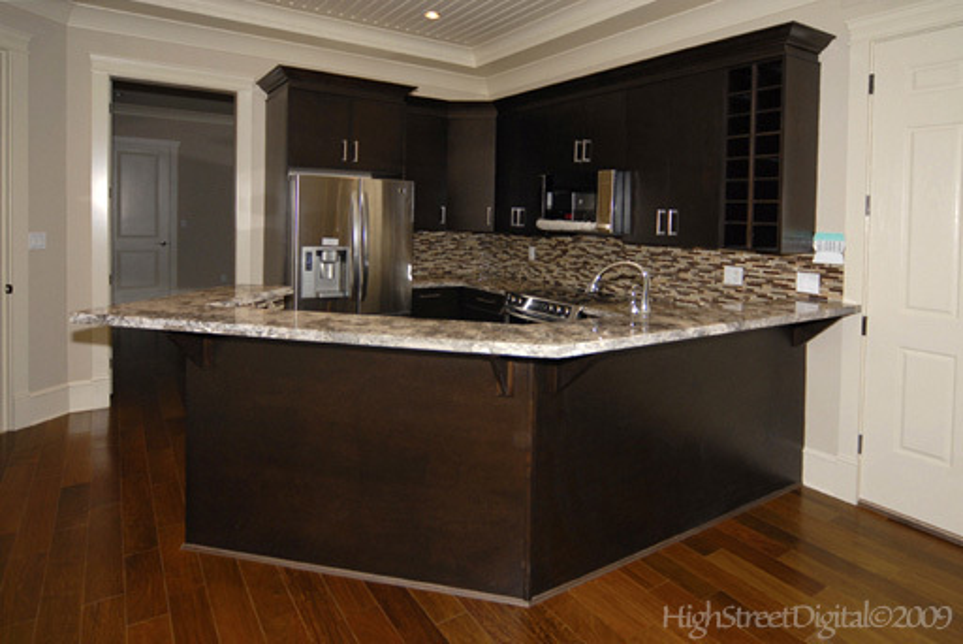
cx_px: 482
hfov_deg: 90.0
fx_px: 482
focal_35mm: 18
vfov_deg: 67.5
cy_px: 322
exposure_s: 1/60
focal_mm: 12
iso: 125
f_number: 4.5
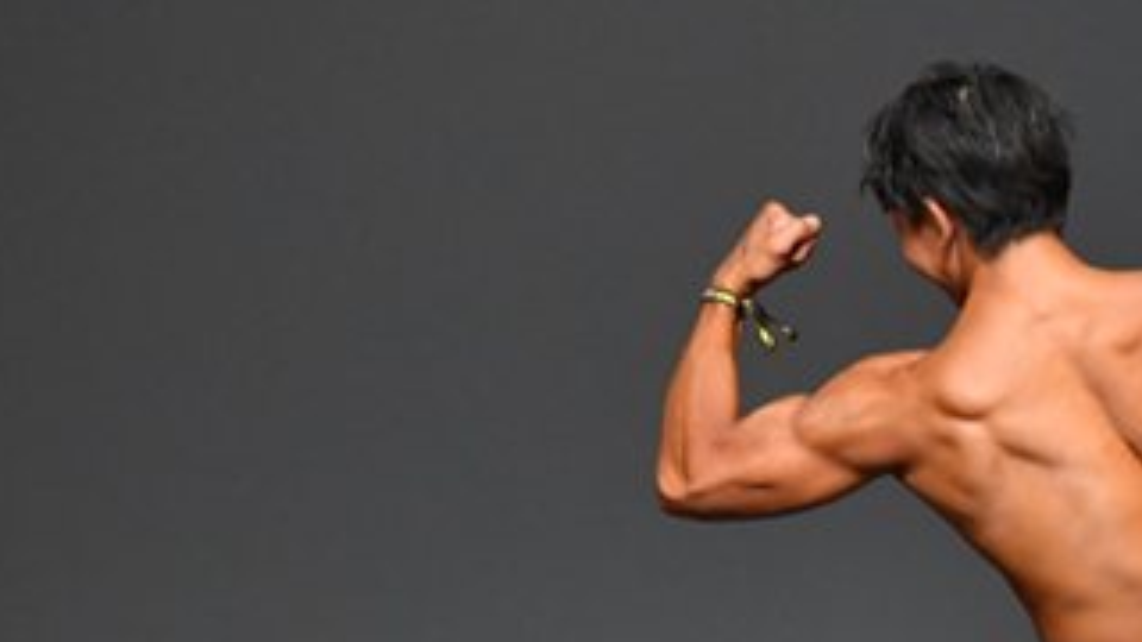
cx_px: 1329
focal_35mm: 874
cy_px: 824
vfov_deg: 1.4
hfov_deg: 2.5
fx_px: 26466
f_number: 5.6
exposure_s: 1/400
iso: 2500
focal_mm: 230
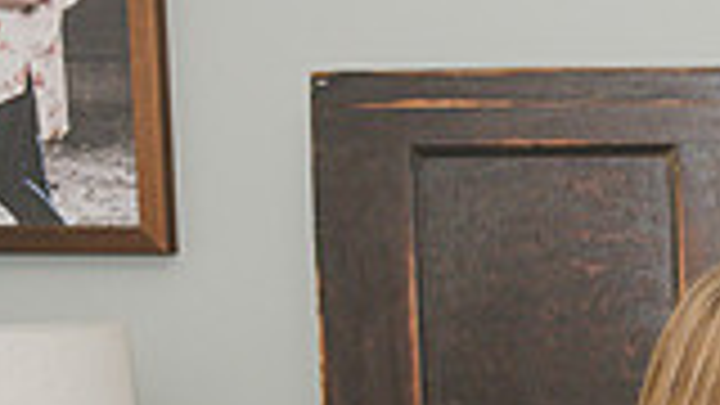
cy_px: 682
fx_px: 2289
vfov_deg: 9.7
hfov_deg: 15.8
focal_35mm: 120
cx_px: 1210
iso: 800
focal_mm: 31.5
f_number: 4
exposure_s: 1/320
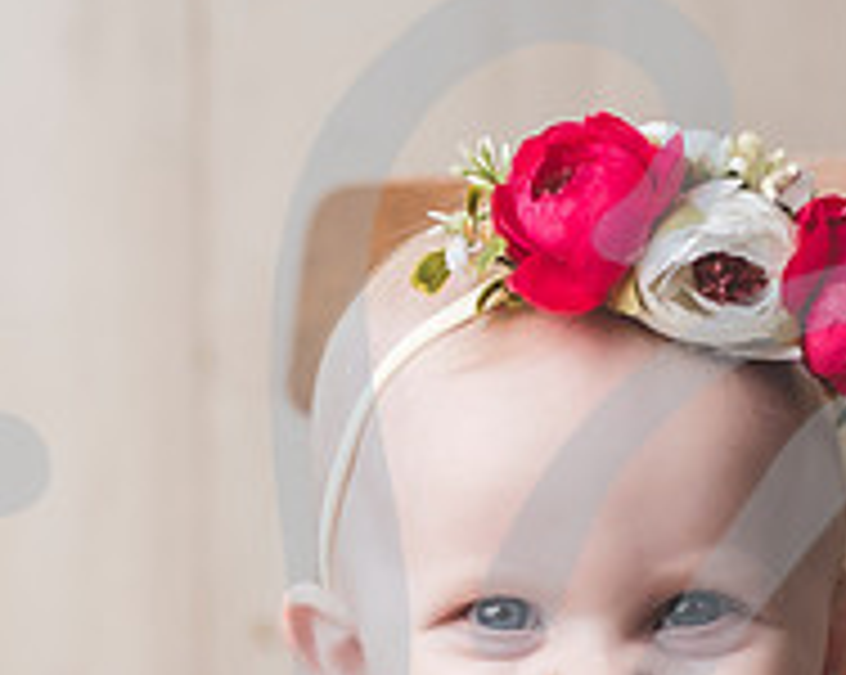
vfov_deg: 10.5
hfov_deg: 13.3
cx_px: 436
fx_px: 3627
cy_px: 812
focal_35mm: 145
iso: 200
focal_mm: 50
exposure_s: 1/200
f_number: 2.8
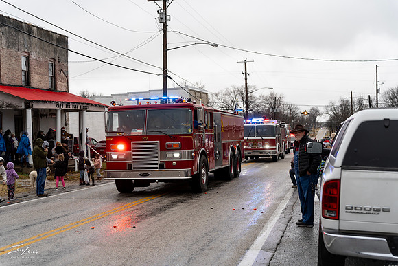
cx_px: 199
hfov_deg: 40.3
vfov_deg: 27.5
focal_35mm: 49
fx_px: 542
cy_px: 133
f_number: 2.8
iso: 250
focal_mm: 49
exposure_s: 1/640
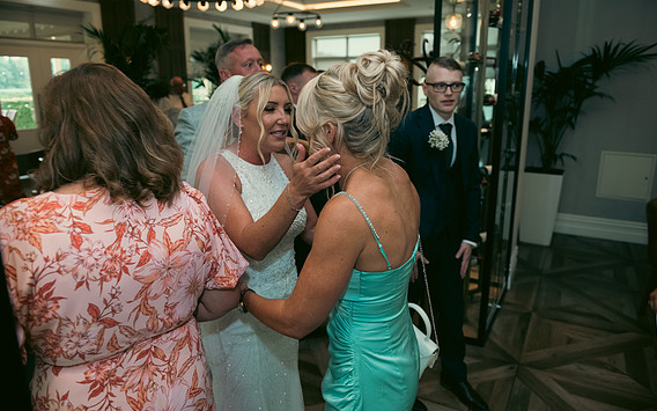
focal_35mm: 25
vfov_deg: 49.3
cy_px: 200
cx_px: 327
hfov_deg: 72.5
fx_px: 448
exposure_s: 1/160
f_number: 3.5
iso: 800
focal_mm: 24
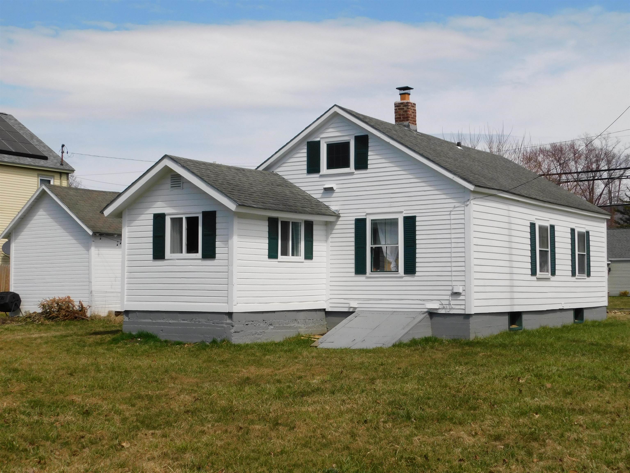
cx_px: 315
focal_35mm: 51
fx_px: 928
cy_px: 236
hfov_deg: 37.5
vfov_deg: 28.6
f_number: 3.8
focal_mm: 9
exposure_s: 1/1250
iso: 125
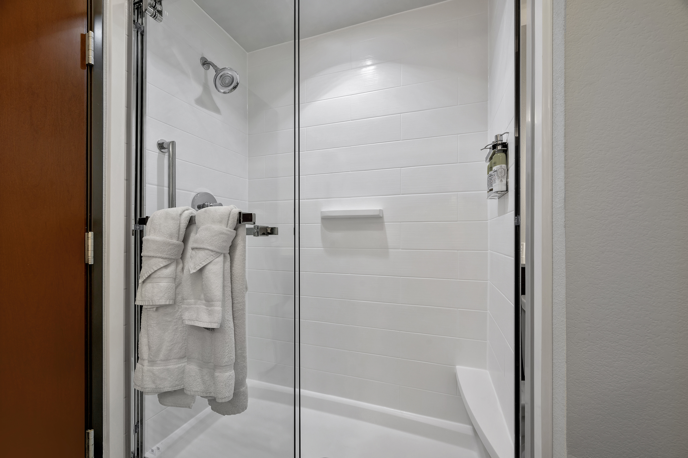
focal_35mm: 14
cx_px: 344
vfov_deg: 81.1
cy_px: 229
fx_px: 267
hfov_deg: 104.3
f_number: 8
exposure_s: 1/13
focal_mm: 14
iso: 320
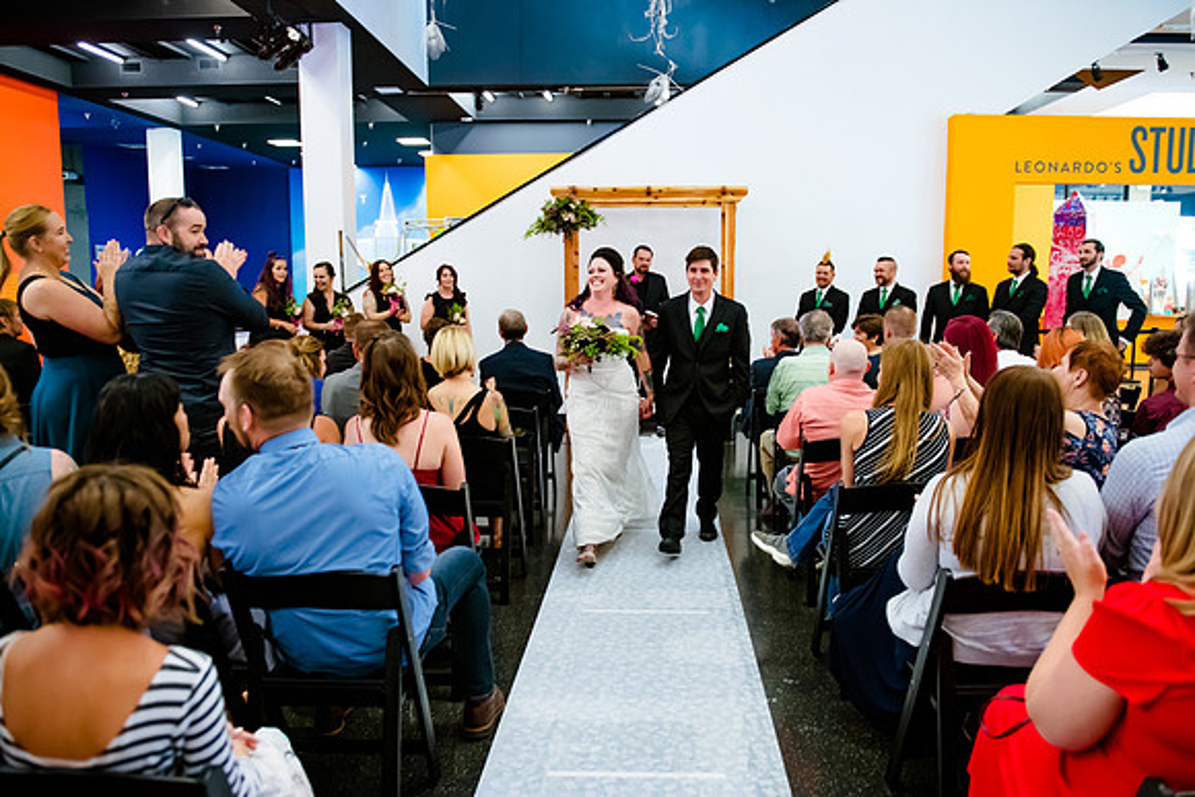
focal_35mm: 27
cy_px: 399
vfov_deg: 47.4
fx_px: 908
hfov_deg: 66.7
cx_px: 615
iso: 4000
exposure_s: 1/125
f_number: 2.8
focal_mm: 26
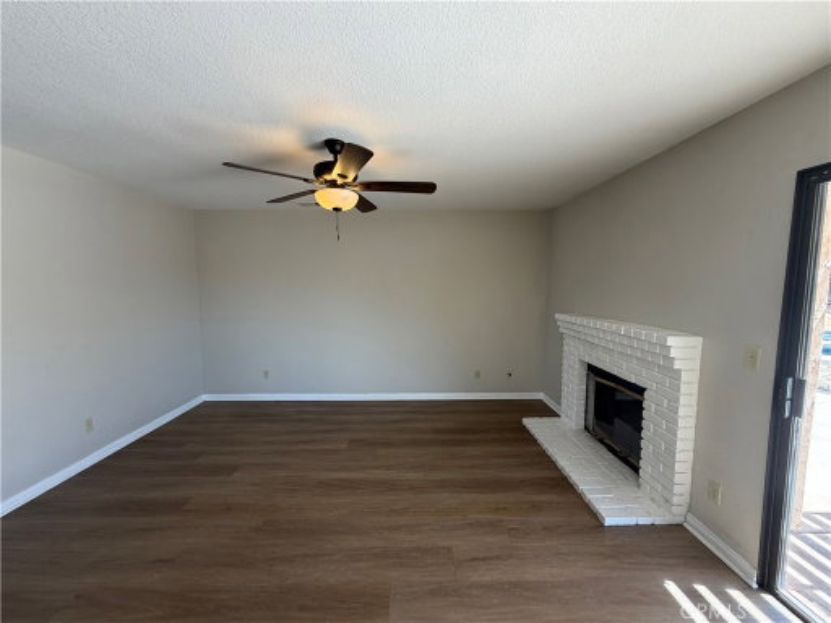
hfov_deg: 102.1
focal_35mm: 14
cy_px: 312
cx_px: 416
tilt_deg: -1.6
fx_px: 336
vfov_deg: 85.7
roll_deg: +0.0
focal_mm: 2.22
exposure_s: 1/120
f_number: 2.2
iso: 100
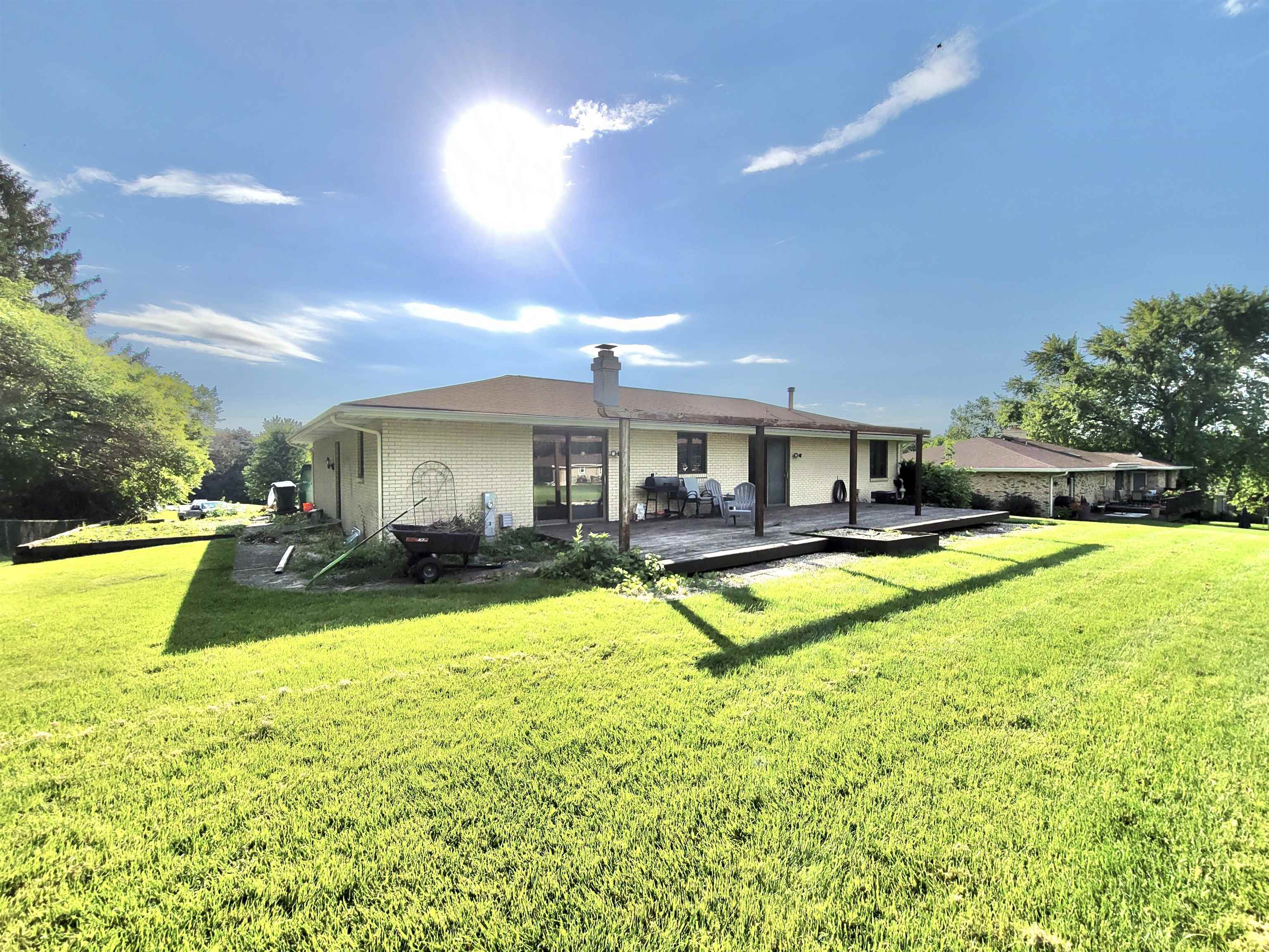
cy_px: 476
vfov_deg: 89.9
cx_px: 634
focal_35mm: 13
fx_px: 477
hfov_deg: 106.2
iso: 64
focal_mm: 2.2
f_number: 2.2
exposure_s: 1/3924
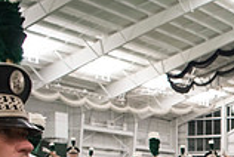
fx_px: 573
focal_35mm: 88
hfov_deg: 19.1
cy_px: 217
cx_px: 388
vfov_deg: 14.8
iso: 3200
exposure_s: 1/200
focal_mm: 24
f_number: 3.2
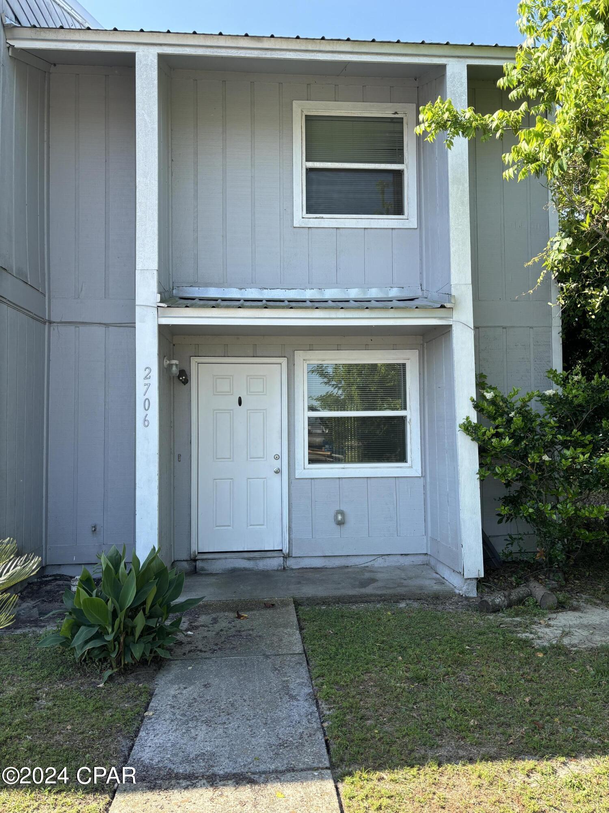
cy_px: 406
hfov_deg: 53.1
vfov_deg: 67.3
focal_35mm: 26
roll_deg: -0.1
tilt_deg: +3.1
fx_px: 610
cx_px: 304
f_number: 1.6
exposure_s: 1/880
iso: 50
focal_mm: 5.96
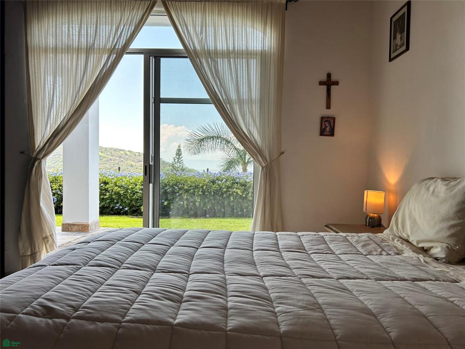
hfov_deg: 67.3
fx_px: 349
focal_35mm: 26
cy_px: 174
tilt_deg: -0.9
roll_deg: -0.4
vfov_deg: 53.1
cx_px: 232
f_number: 1.5
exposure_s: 1/518
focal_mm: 5.7
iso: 50
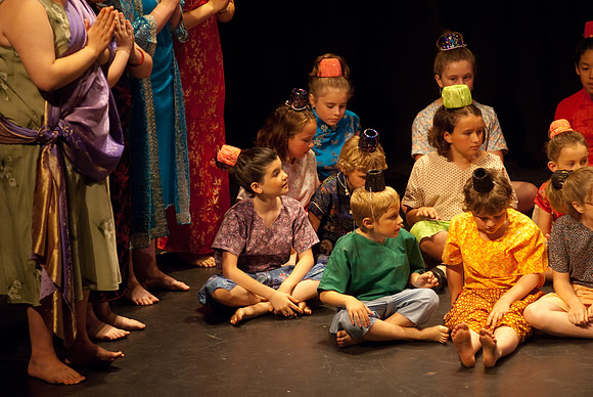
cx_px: 296
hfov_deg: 8.1
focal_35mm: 255
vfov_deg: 5.4
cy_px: 198
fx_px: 4205
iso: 1000
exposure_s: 1/160
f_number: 2.8
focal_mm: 170
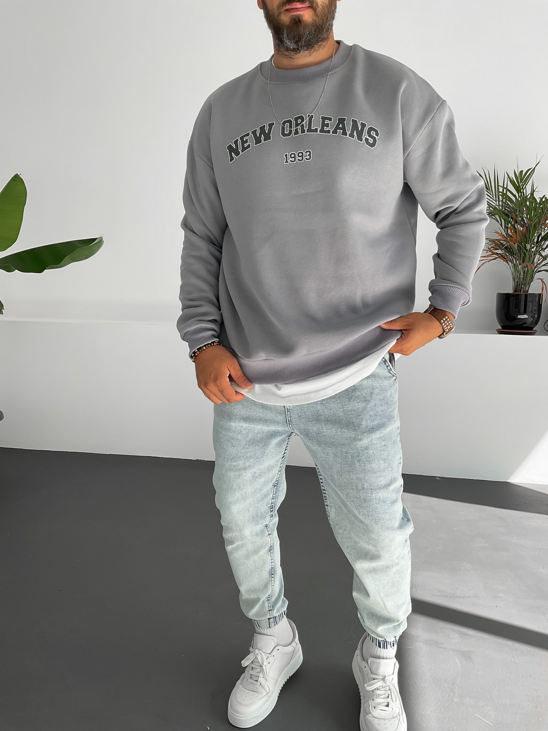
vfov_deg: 61.7
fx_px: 612
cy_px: 366
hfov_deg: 48.2
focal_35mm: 29
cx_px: 274
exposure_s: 1/290
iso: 16
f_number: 1.8
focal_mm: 3
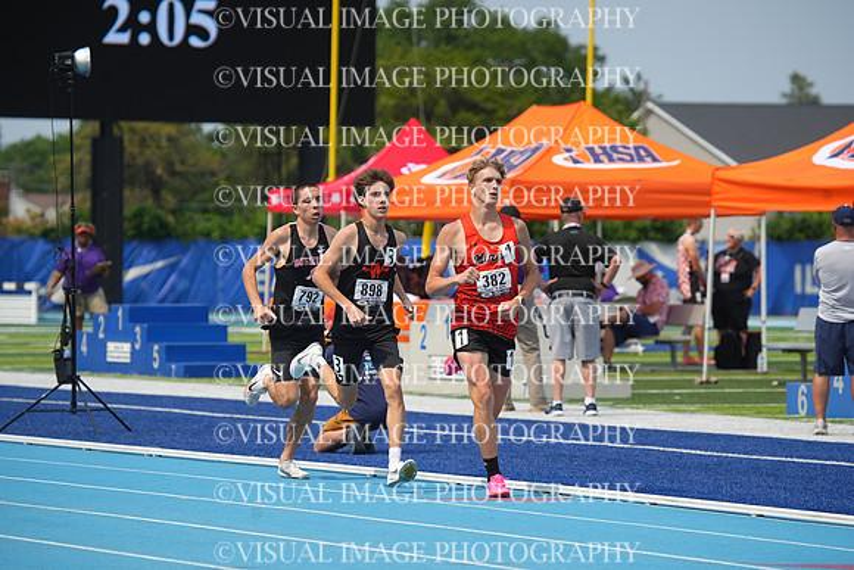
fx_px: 5220
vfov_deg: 6.2
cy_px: 285
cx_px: 427
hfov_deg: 9.4
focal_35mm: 220
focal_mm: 220
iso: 400
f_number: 5.6
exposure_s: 1/2500
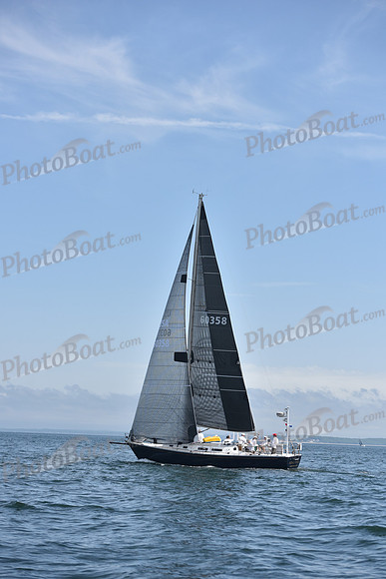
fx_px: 1366
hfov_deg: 16.1
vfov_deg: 23.9
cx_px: 193
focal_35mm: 85
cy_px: 290
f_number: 4.5
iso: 200
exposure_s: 1/3200
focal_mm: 85
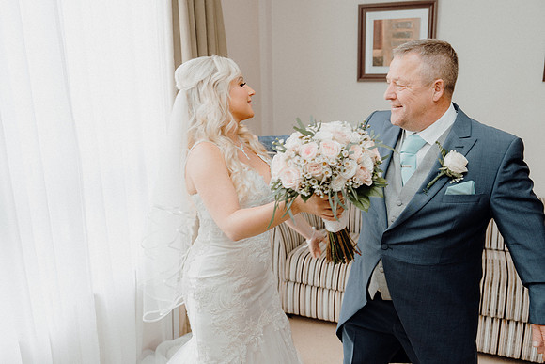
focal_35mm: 33
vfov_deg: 40.0
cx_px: 272
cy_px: 182
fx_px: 500
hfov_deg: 57.2
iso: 320
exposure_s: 1/160
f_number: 3.5
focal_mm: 33
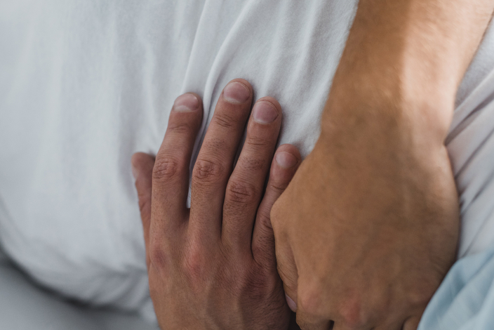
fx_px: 975
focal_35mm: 71
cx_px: 230
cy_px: 193
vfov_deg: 19.2
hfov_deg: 28.4
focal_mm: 50
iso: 800
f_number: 2.8
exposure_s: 1/200
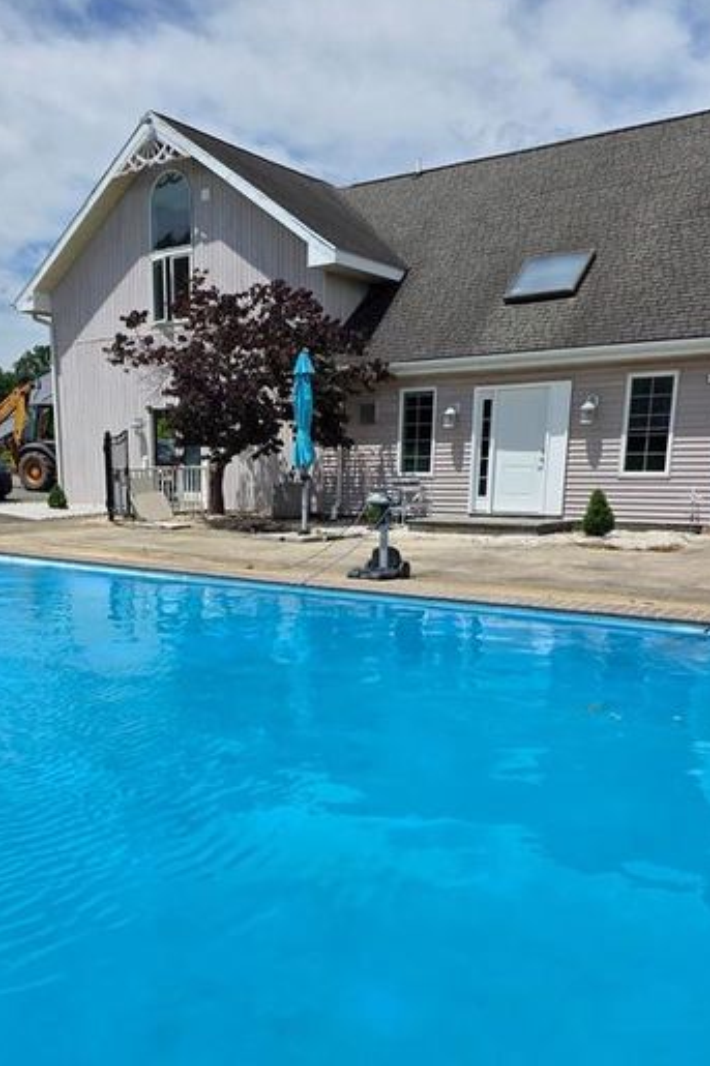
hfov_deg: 41.8
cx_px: 244
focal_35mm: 31
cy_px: 665
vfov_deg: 59.5
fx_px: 918
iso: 64
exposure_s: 1/7944
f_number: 1.7
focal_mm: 6.3
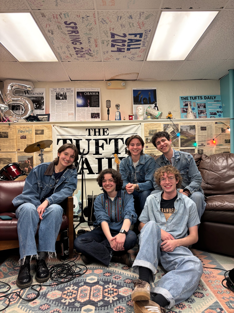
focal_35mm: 26
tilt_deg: +0.0
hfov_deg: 53.1
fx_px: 234
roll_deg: -0.2
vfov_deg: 67.3
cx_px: 117
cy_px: 156
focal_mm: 5.96
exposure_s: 1/60
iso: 125
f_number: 1.6
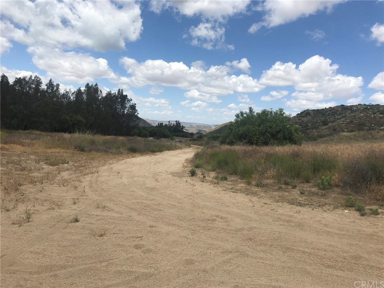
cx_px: 192
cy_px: 144
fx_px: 311
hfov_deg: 63.4
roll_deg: -4.1
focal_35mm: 28
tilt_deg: -3.5
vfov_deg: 49.7
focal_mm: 3.99
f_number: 1.8
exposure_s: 1/3546
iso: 20
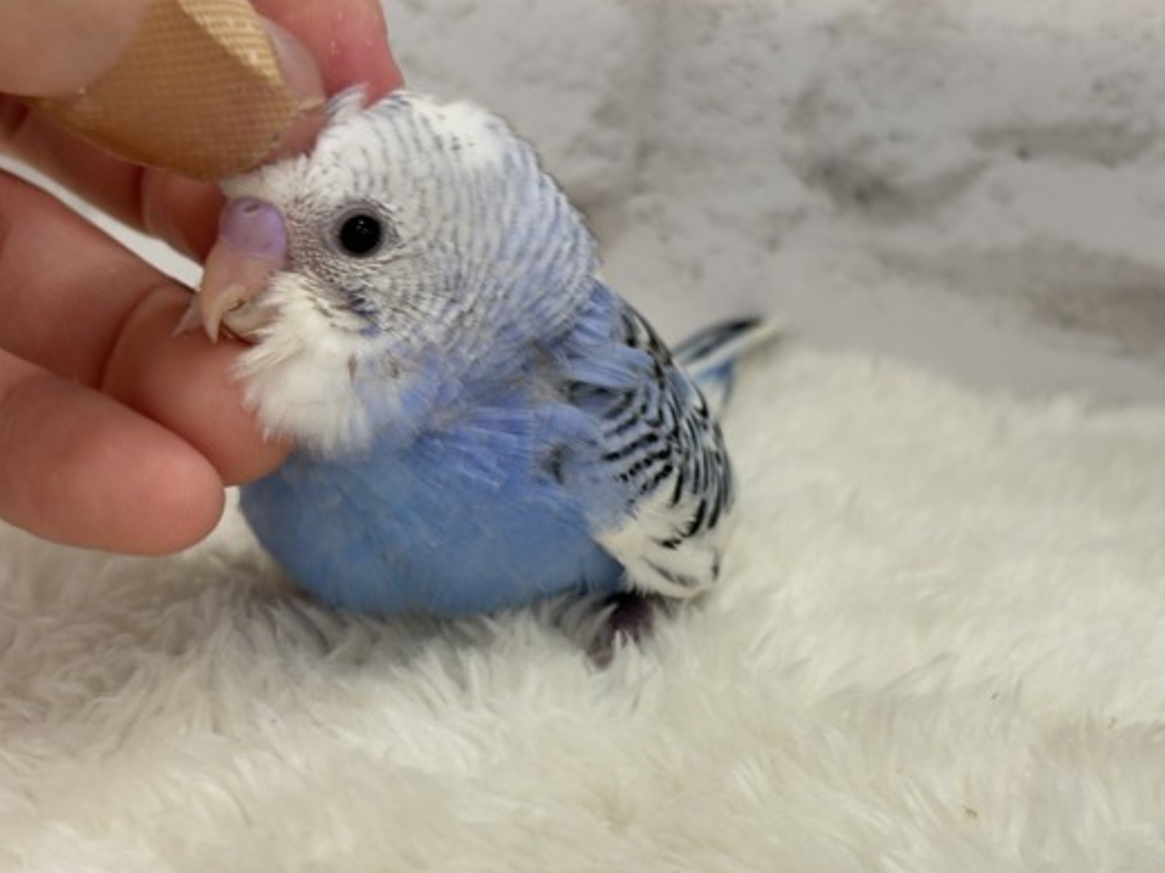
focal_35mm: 64
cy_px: 490
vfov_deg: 22.9
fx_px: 2154
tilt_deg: -18.6
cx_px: 625
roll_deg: -1.7
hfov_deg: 30.3
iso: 40
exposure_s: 1/50
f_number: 1.6
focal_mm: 5.96
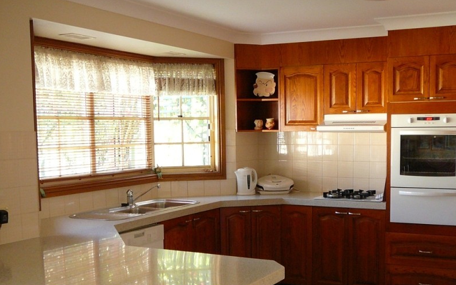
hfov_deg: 41.7
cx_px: 257
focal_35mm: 48
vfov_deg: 26.7
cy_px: 201
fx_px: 597
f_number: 2.8
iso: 200
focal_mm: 5.2
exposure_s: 1/15
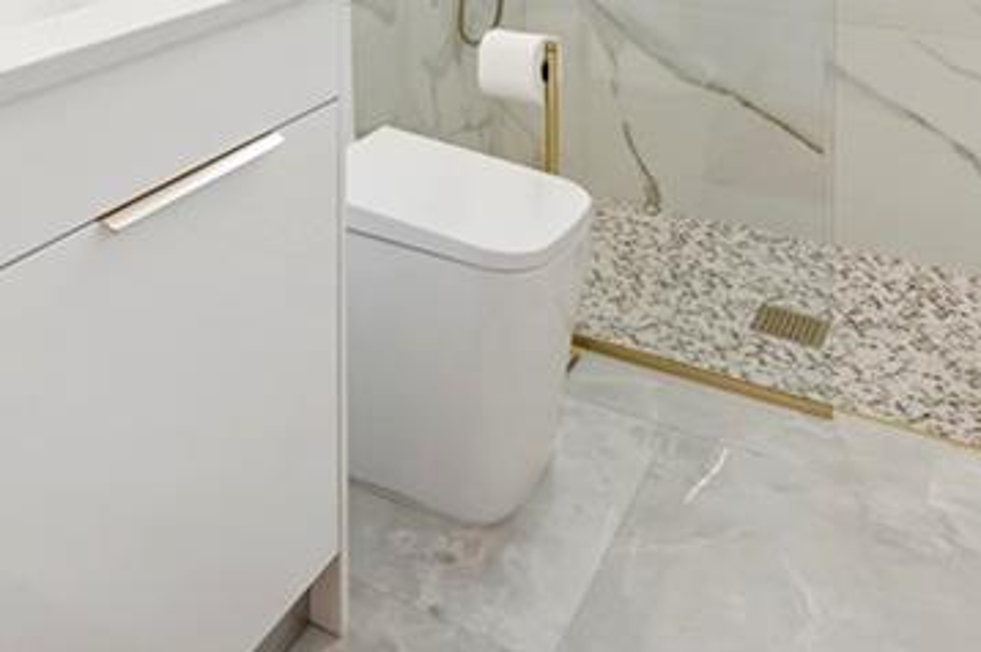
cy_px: -251
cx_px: 351
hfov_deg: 47.9
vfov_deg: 26.7
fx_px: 1089
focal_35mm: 40
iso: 100
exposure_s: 1/3
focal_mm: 14
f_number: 8
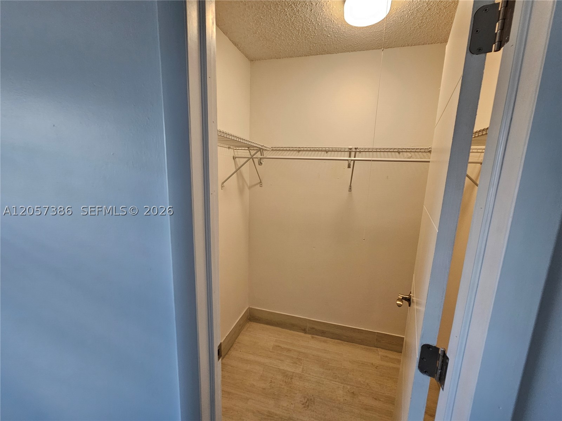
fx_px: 211
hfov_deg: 106.2
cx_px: 281
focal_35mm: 13
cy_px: 210
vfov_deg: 89.9
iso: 200
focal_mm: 2.2
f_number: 2.2
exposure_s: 1/60
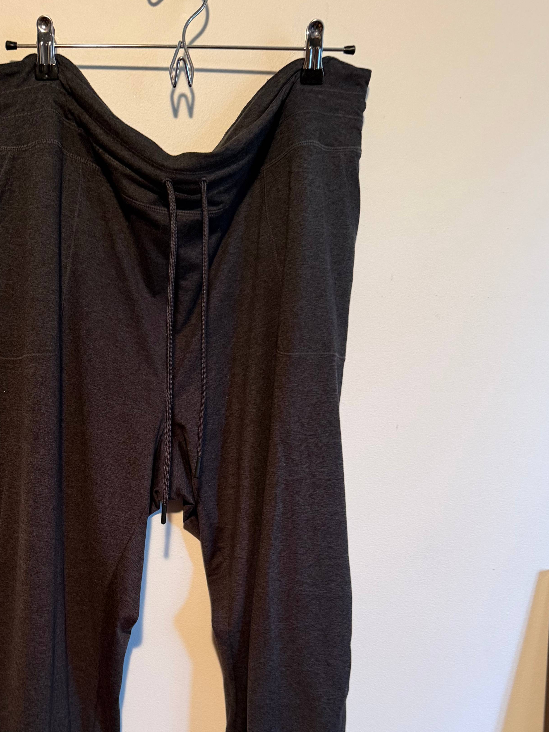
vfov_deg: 47.4
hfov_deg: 37.0
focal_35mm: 38
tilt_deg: -11.6
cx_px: 151
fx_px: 804
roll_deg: -0.4
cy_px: 537
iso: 320
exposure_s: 1/60
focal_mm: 6.76
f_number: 1.78
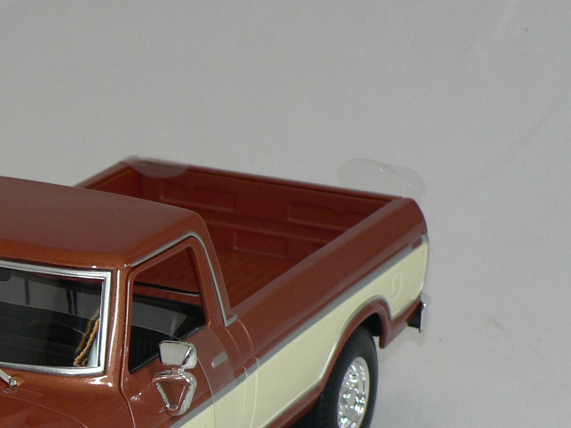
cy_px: 387
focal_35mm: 131
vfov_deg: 11.2
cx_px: -37
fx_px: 2160
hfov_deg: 14.7
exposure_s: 1/60
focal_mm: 9.5
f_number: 3.2
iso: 80
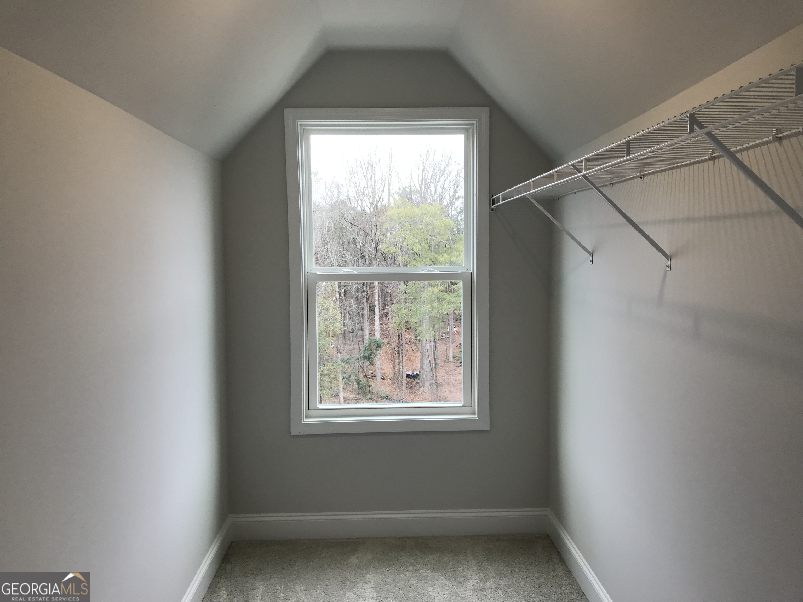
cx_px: 402
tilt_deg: -4.7
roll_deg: +1.6
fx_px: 650
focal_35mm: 28
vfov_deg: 49.7
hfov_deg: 63.4
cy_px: 301
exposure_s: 1/120
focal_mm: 3.99
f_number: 1.8
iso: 32
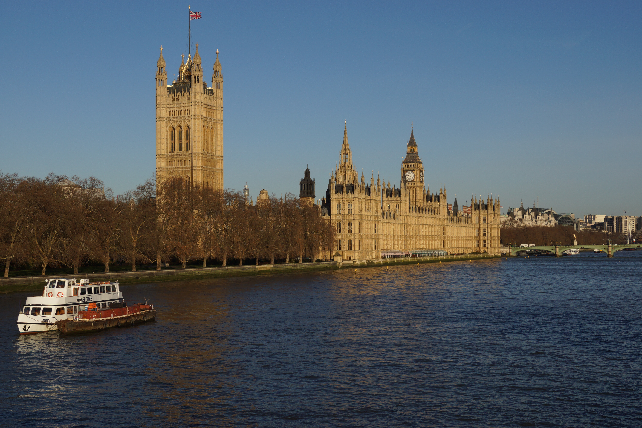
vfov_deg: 25.8
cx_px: 321
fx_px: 936
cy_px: 214
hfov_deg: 37.9
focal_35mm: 52
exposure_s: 1/400
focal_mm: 35
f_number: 11
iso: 100
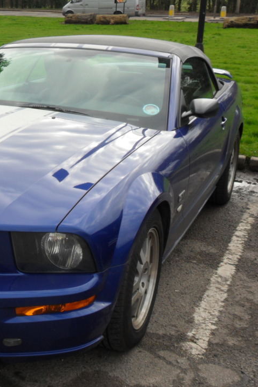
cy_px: 185
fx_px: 591
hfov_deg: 24.0
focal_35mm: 55
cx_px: 25
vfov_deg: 36.2
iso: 80
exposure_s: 1/250
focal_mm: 6.6
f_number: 4
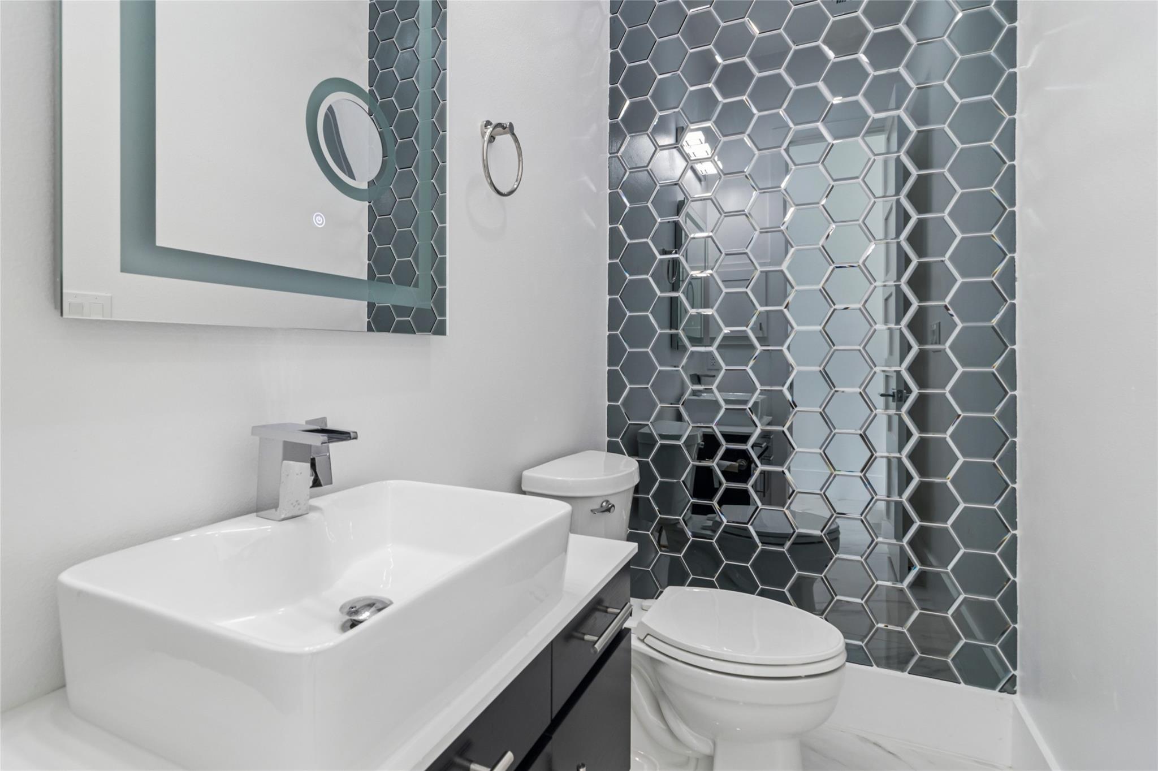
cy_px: 386
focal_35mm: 16
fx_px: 531
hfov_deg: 95.0
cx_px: 579
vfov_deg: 72.0
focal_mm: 11
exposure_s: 1/20
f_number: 9
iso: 250
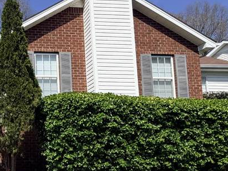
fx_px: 290
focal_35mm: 44
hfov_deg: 37.4
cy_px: 131
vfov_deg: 32.2
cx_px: -11
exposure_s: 1/1235
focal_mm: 2.22
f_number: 2.2
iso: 20
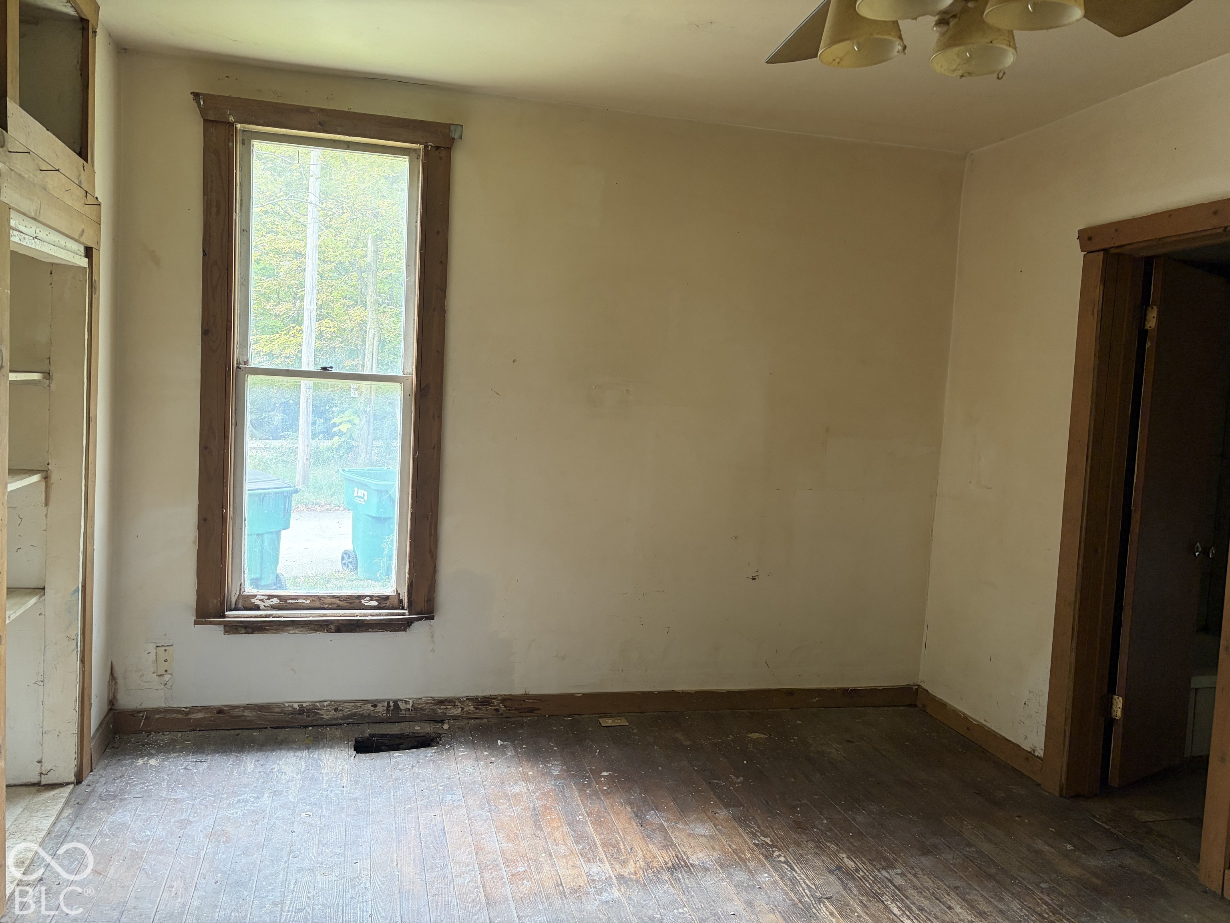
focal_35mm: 26
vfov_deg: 53.1
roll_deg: -1.8
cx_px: 615
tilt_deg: -2.6
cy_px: 462
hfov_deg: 67.3
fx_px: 924
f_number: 1.6
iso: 125
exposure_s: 1/60
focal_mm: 5.96
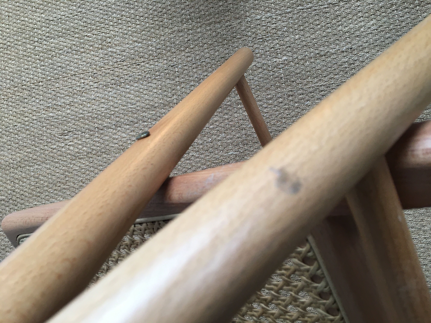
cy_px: 162
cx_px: 216
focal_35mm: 29
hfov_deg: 61.7
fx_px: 361
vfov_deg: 48.2
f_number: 2.2
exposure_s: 1/33
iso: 100
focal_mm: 4.15
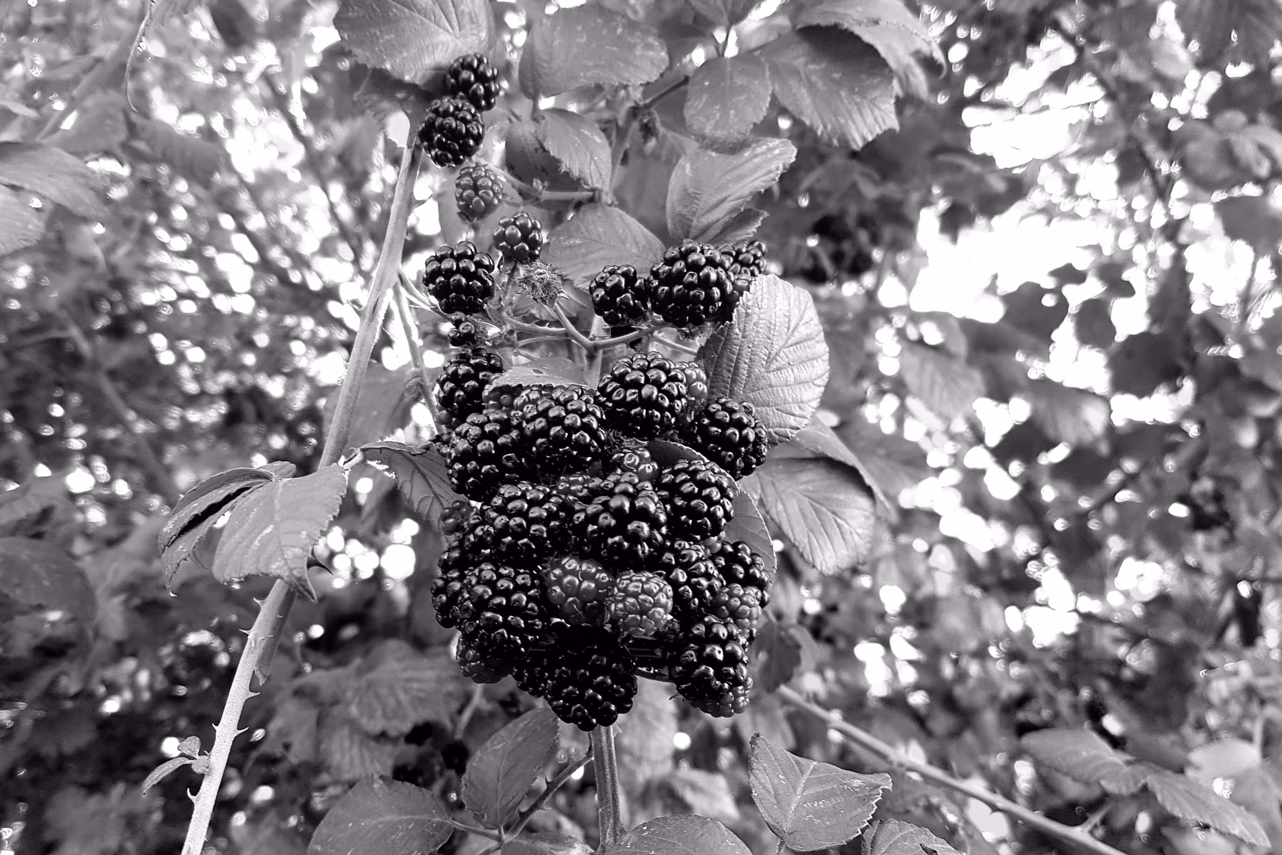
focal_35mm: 30
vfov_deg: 43.4
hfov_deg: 61.9
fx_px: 1068
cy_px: 517
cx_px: 606
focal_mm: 4.2
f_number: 1.7
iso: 40
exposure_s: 1/115
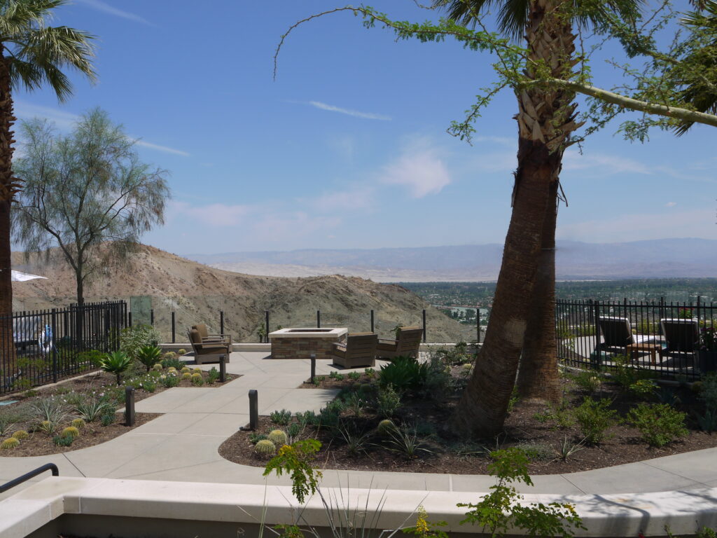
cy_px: 269
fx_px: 580
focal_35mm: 28
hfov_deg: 63.4
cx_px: 358
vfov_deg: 49.7
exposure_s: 1/500
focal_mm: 14
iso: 160
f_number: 9
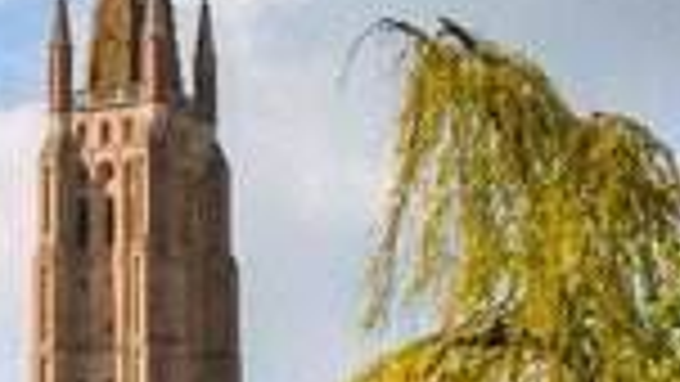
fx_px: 2994
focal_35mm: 166
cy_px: 760
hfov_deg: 13.0
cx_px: 365
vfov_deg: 7.1
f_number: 11
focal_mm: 20
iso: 100
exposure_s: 1/200
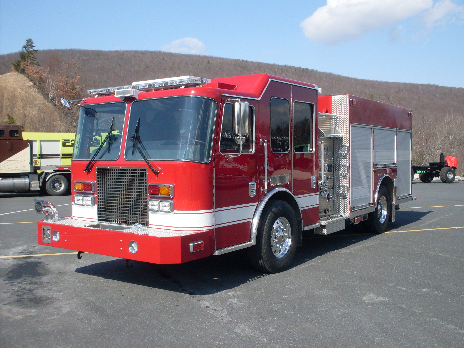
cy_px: 174
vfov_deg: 37.7
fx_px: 509
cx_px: 232
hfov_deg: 49.0
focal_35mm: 38
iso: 80
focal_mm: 6.3
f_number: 8.4
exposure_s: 1/180
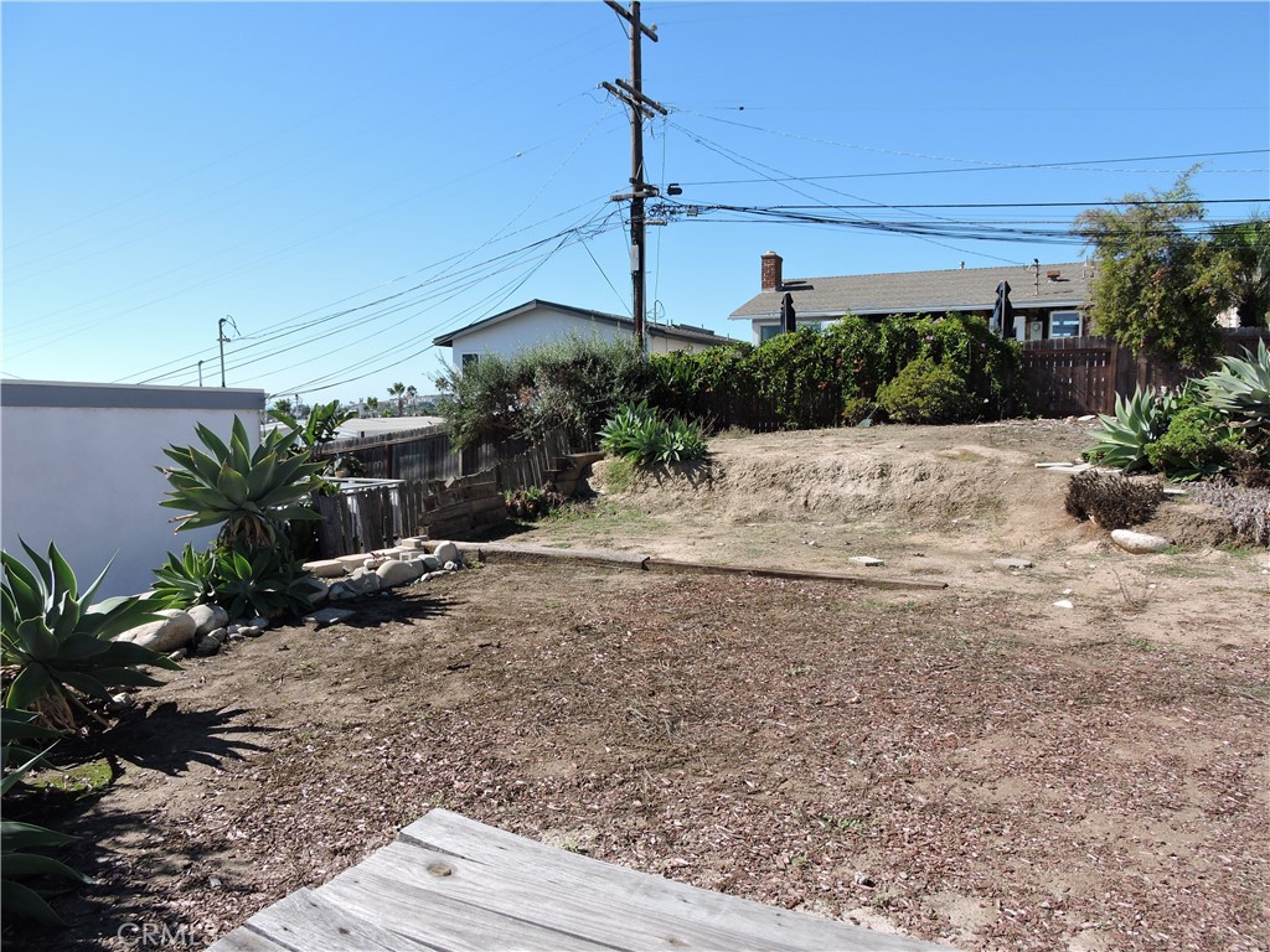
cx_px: 635
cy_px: 476
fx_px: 881
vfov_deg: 56.8
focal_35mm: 24
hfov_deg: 71.6
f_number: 3.3
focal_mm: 4.3
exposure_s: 1/800
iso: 100
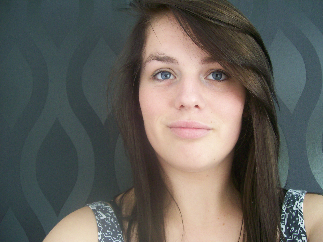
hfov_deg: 51.4
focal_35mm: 36
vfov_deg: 39.7
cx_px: 162
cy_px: 121
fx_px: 336
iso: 160
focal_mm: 6
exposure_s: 1/28.2
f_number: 2.7
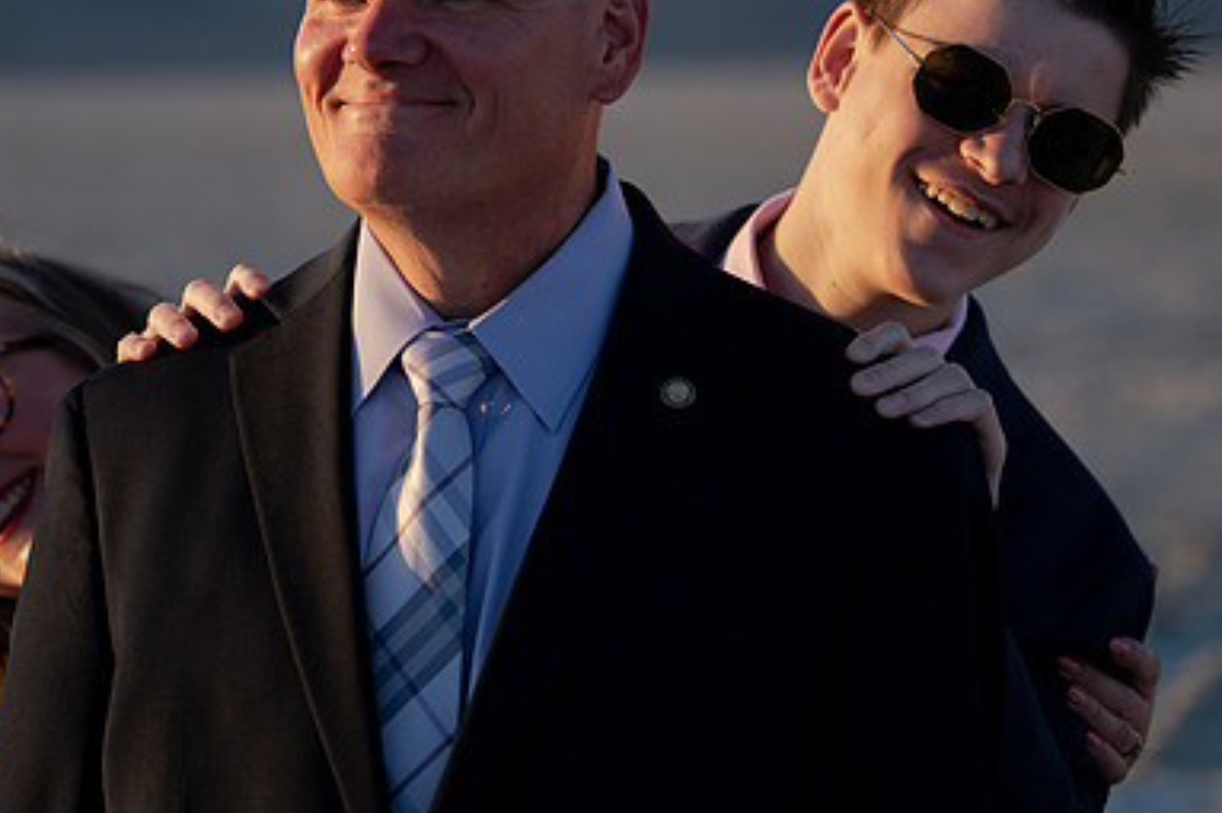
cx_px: 482
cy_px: 124
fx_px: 4987
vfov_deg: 9.3
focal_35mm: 147
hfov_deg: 14.0
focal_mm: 86
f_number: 2.8
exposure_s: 1/1000
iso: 200
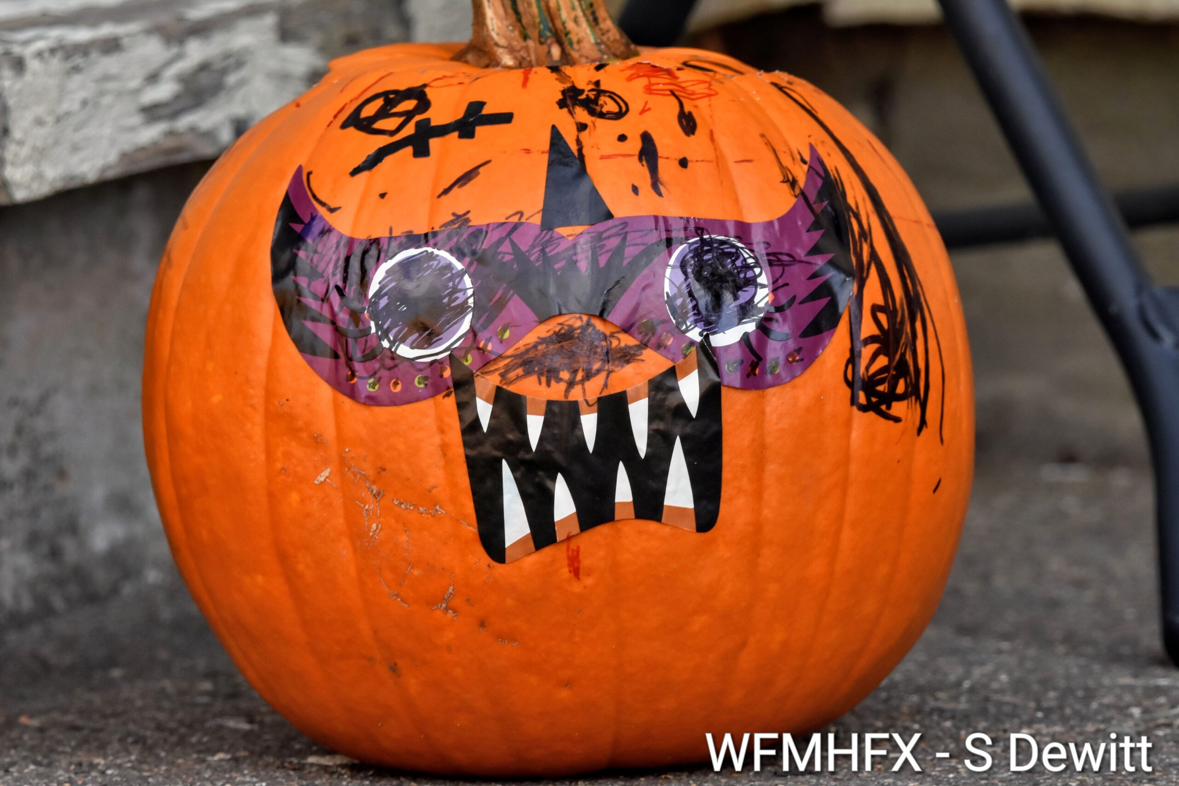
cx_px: 590
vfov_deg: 2.5
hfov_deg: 3.8
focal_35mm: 540
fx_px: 17685
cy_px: 393
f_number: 9
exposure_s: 1/323
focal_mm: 360
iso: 1000
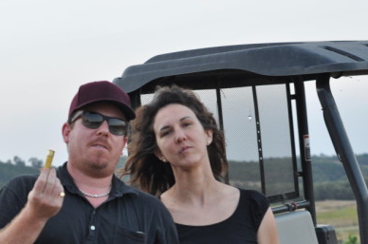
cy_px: 173
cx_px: 185
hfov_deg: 17.1
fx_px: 1224
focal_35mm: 120
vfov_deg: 11.4
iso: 400
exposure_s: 1/60
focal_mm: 50
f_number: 4
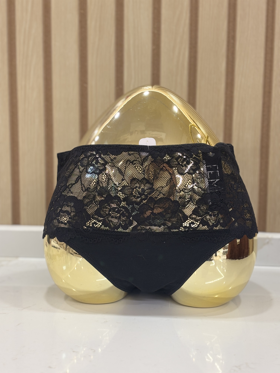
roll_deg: -0.5
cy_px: 186
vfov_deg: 36.8
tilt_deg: -7.2
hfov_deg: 28.0
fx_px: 561
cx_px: 140
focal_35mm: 52
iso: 50
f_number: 1.6
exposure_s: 1/60
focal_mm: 5.96
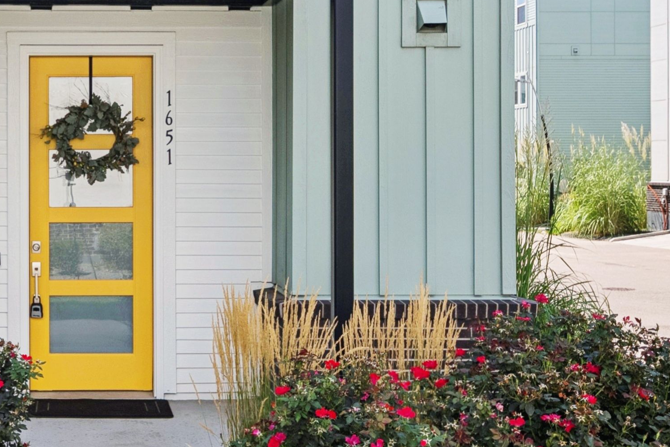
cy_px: 153
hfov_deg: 30.8
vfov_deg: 21.9
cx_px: 55
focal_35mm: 62
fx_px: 1154
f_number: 8
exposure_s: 1/400
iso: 250
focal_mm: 22
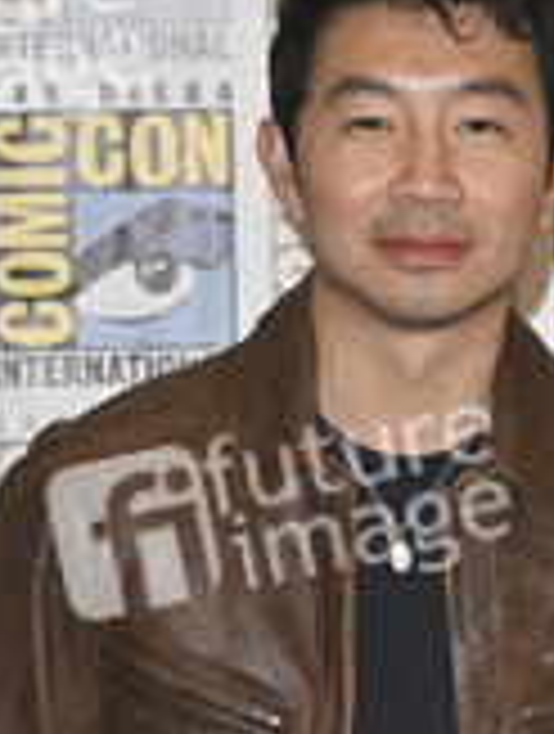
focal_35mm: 174
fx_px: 3698
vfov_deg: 11.2
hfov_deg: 8.6
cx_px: 410
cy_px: 739
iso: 2500
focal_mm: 74
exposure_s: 1/250
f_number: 5
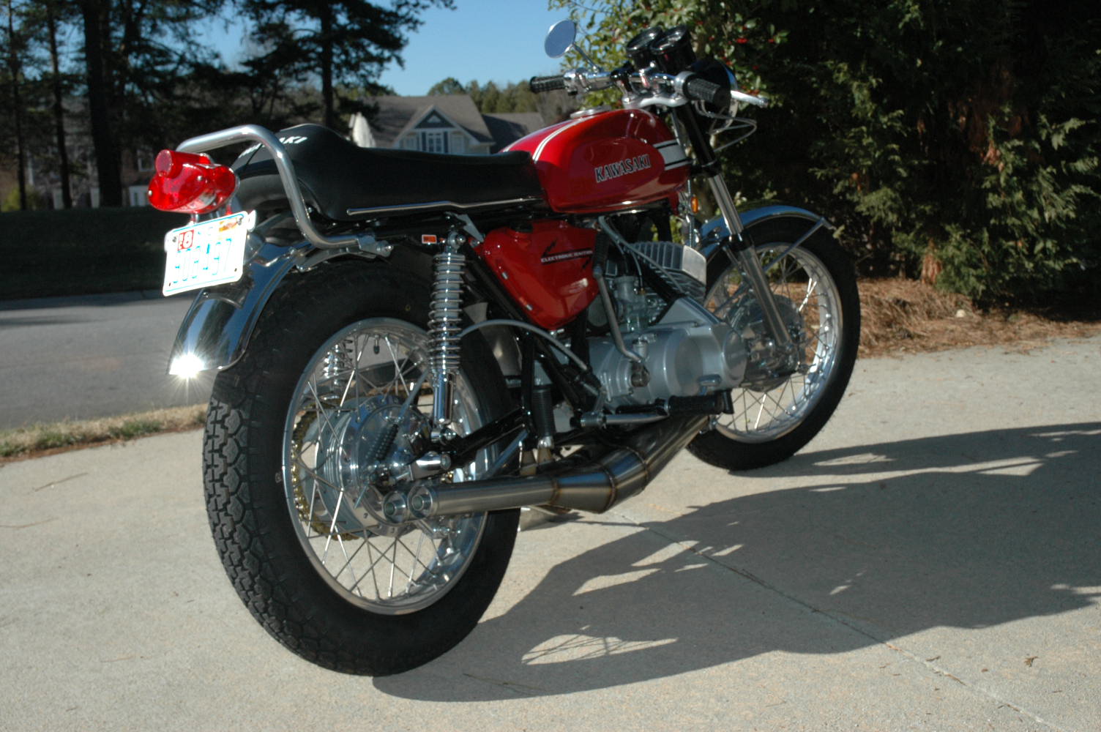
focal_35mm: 44
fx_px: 1329
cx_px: 550
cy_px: 366
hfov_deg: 45.0
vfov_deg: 30.8
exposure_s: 1/500
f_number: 10
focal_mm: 29
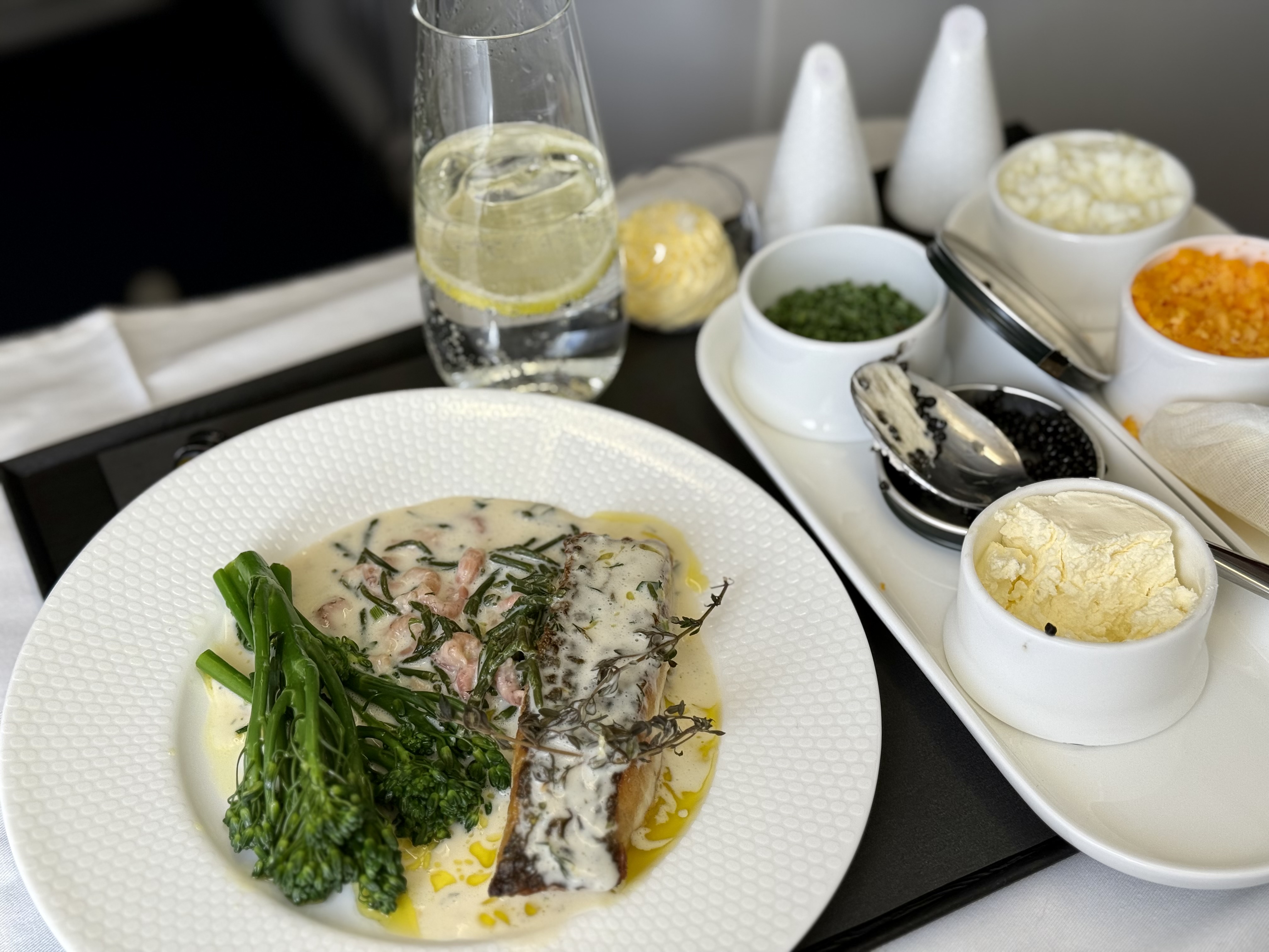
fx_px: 1760
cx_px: 634
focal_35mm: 48
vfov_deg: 30.3
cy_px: 476
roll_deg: -0.5
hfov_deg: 39.7
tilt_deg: -44.0
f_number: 1.78
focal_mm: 6.76
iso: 64
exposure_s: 1/155
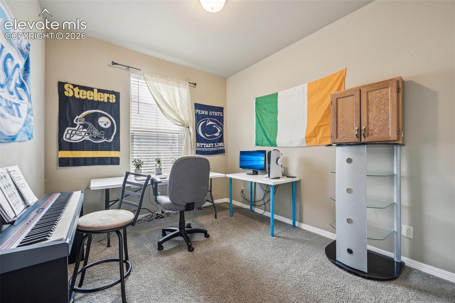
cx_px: 228
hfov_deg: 104.3
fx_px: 177
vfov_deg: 81.2
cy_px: 152
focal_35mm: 14
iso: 400
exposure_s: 1/4
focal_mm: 14
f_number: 8
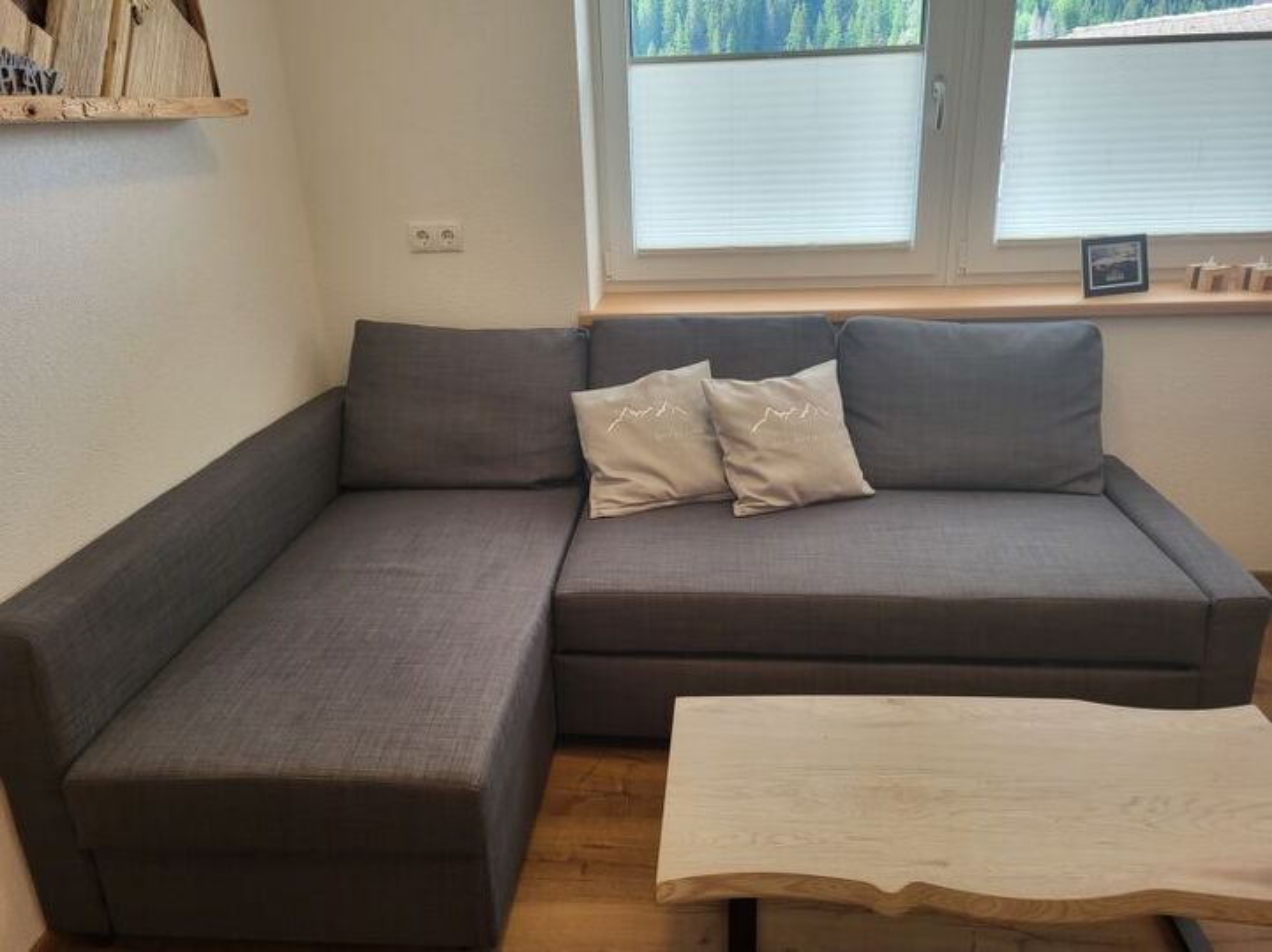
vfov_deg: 53.0
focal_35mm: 26
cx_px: 636
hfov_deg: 67.3
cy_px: 476
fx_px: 955
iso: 100
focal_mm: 5.4
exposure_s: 1/100
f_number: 1.8
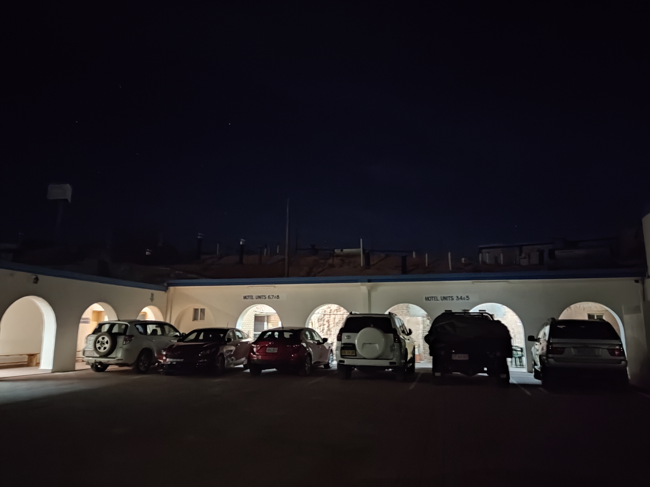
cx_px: 325
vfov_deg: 54.9
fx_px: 469
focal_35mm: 25
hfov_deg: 69.4
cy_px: 244
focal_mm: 4.71
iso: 3210
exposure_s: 1/8
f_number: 1.79
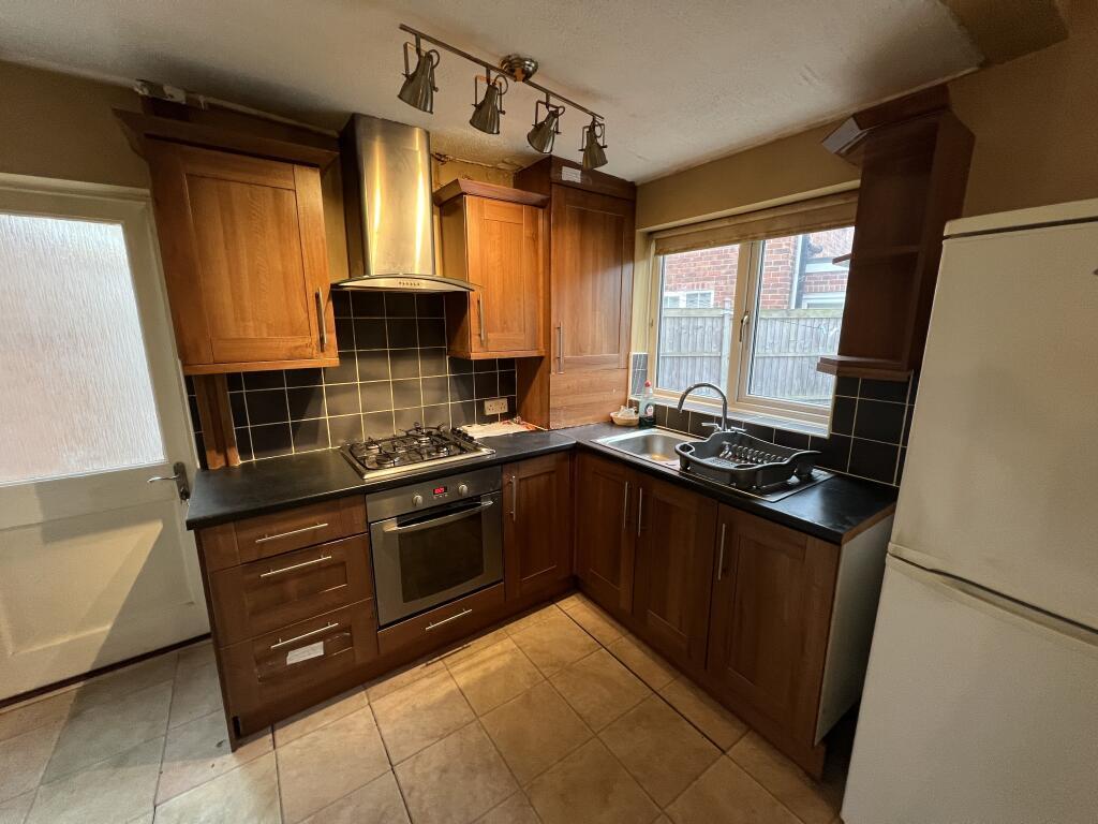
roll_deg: +0.1
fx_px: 412
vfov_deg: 89.9
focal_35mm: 13
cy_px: 412
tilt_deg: -11.8
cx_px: 549
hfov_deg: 106.2
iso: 160
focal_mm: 1.57
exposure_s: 1/50
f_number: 1.8
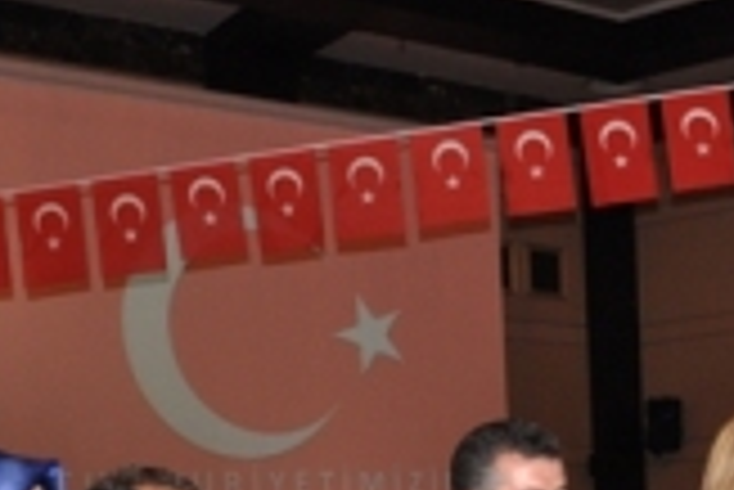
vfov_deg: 17.6
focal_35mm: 74
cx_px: 608
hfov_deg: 26.7
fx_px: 1510
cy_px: 575
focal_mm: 18
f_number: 4
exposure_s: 1/60
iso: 640
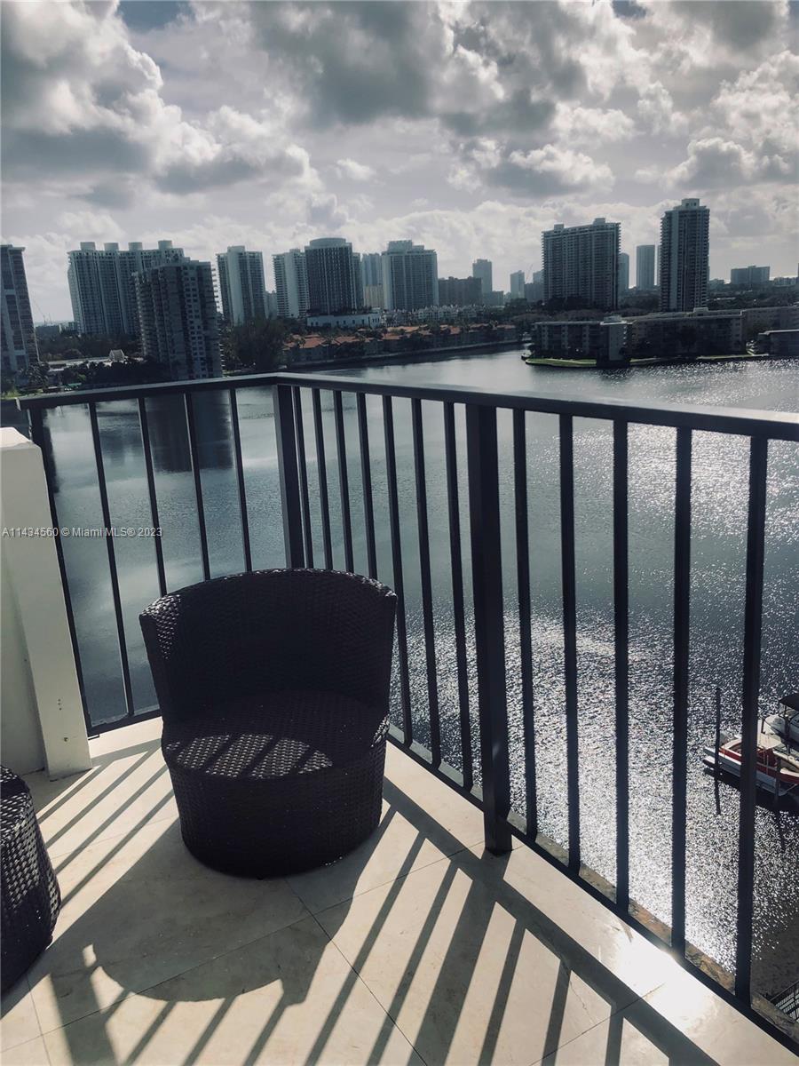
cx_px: 400
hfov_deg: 49.7
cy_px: 533
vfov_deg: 63.4
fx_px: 862
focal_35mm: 28
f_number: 1.8
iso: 25
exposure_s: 1/6098
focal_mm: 4
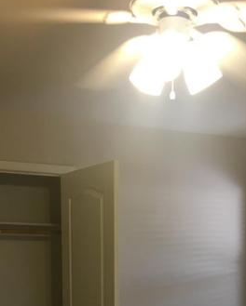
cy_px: 349
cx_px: 148
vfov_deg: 26.1
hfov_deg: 23.1
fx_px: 600
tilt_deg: -7.7
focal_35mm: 66
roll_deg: +0.0
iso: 64
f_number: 2.2
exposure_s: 1/30
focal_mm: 4.15
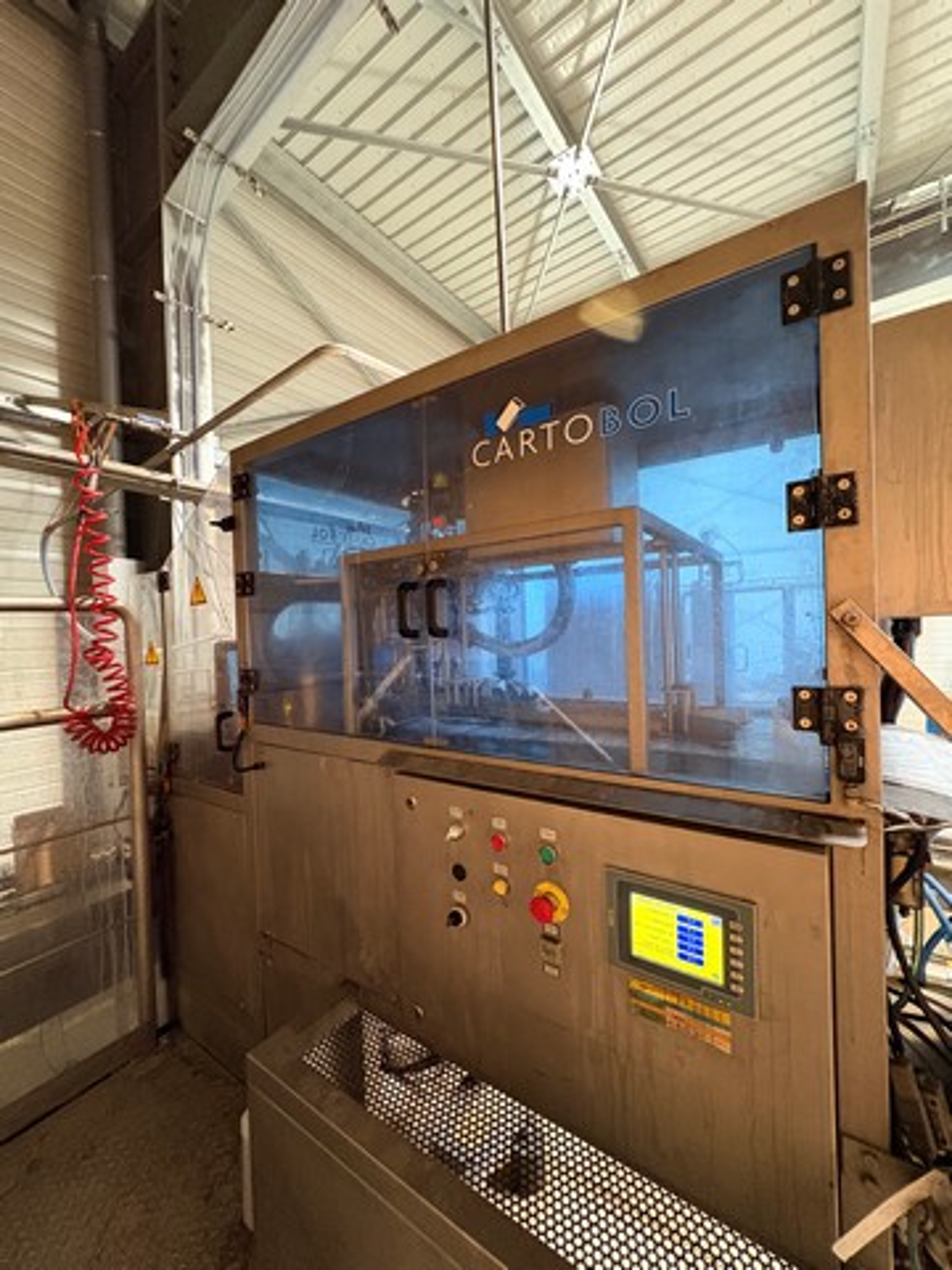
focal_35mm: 14
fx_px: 513
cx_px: 476
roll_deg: +1.6
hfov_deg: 85.7
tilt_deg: -0.8
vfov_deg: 102.1
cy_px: 635
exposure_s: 1/50
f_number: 2.2
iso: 800
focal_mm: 2.22
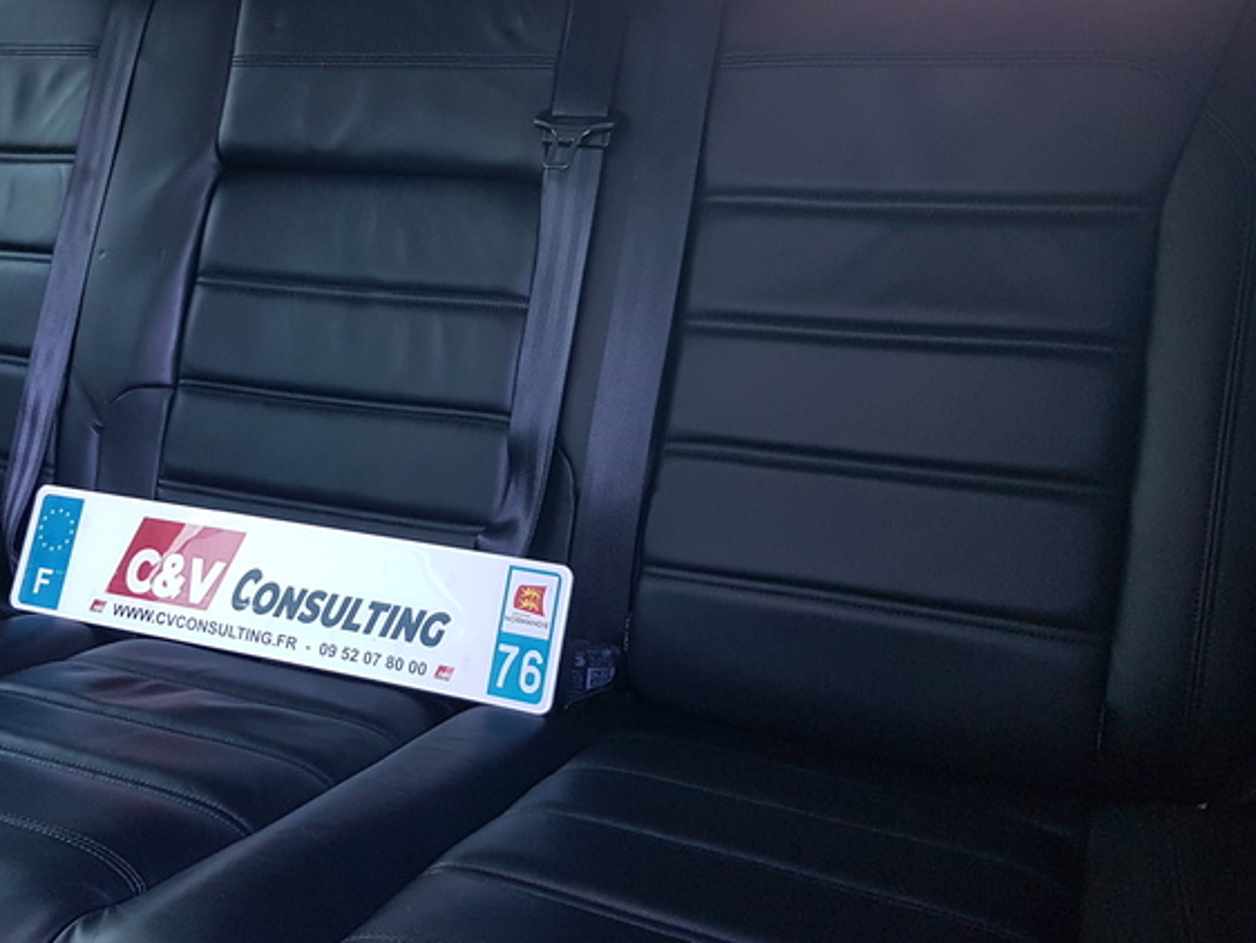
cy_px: 416
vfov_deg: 38.6
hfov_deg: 49.9
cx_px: 514
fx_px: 1343
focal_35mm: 37
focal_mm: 4.2
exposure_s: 1/33
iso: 160
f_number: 1.7
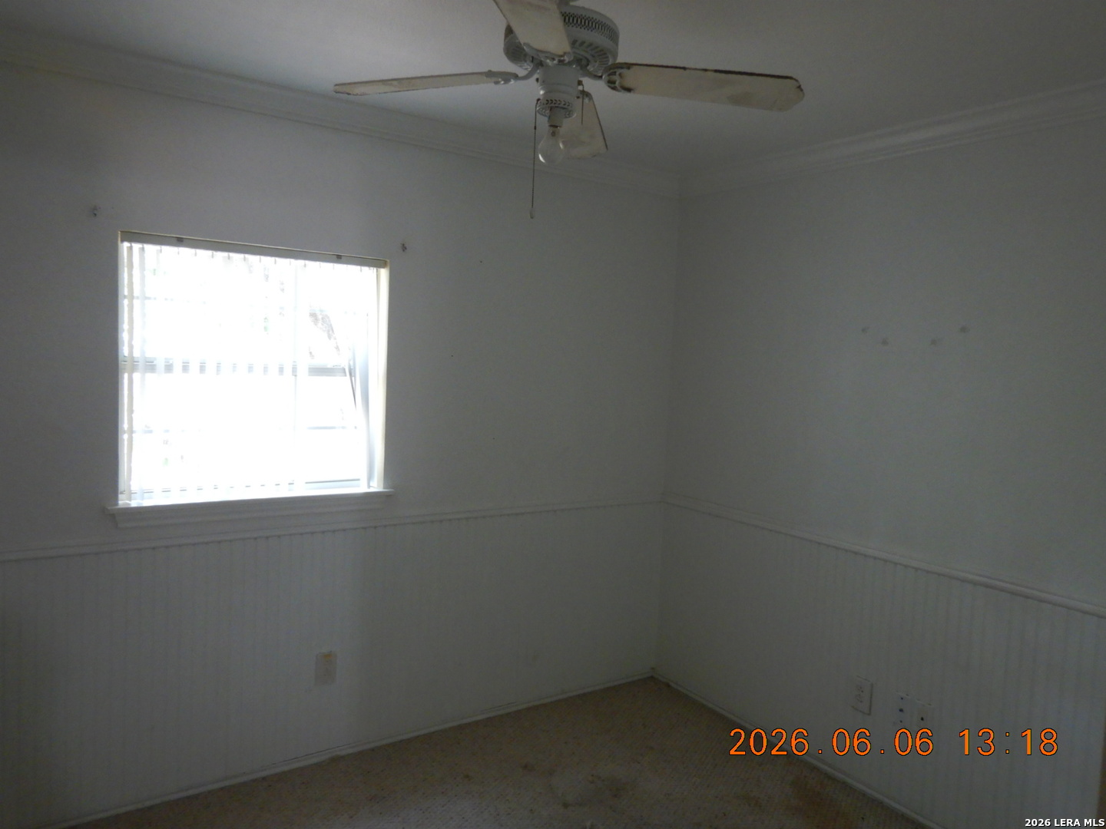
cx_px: 553
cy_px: 414
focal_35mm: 24
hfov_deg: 71.6
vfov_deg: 56.8
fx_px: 767
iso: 400
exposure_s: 1/30
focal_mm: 4.3
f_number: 2.8
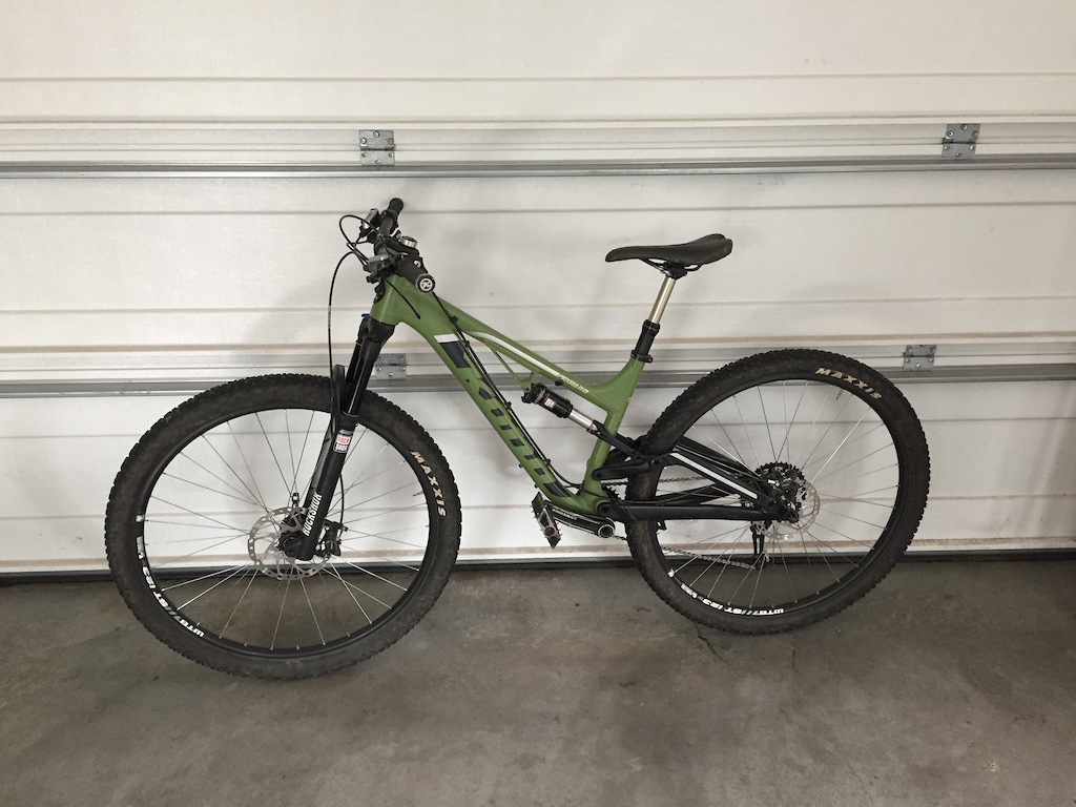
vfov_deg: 48.2
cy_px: 404
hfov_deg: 61.7
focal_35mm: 29
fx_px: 901
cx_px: 538
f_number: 2.2
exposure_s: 1/30
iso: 125
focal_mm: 4.15
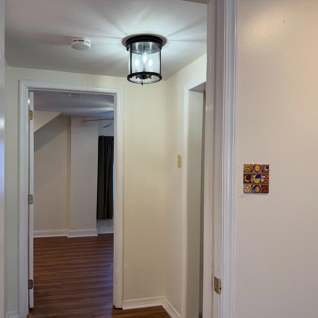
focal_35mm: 29
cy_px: 163
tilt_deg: -2.3
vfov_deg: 55.6
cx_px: 130
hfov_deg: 55.3
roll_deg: -1.9
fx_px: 301
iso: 160
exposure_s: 1/202
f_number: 1.78
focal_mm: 6.76
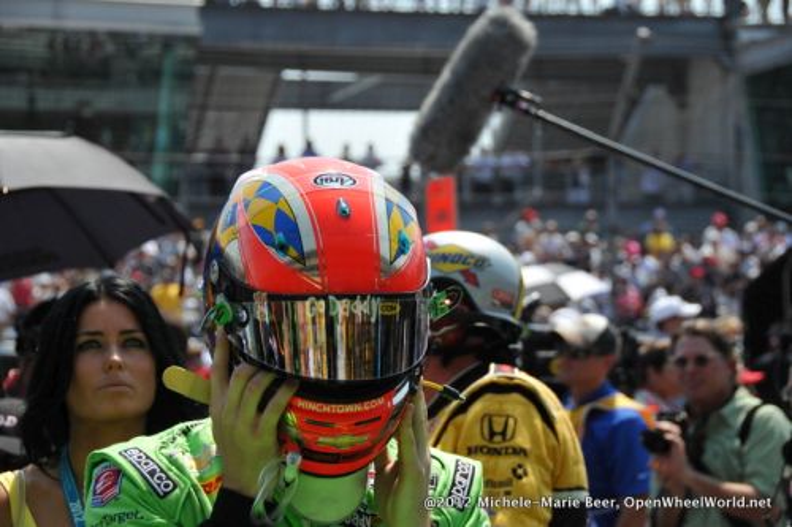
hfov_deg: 20.9
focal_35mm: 98
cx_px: 396
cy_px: 264
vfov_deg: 14.0
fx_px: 2144
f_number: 5
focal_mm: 65
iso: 1000
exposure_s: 1/4000
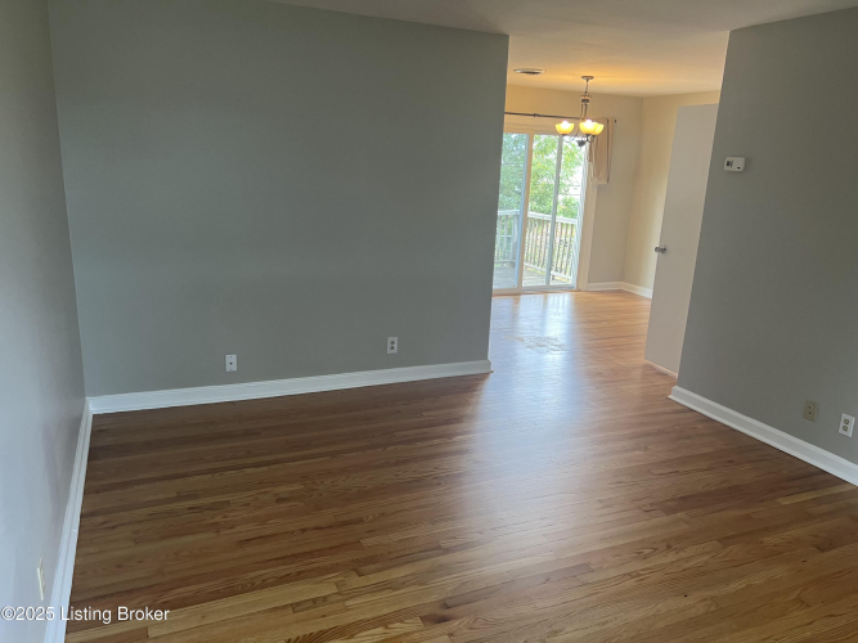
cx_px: 429
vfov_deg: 53.0
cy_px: 322
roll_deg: -3.1
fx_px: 644
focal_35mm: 26
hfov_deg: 67.3
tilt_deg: -14.5
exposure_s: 1/60
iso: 80
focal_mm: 5.7
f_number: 1.5
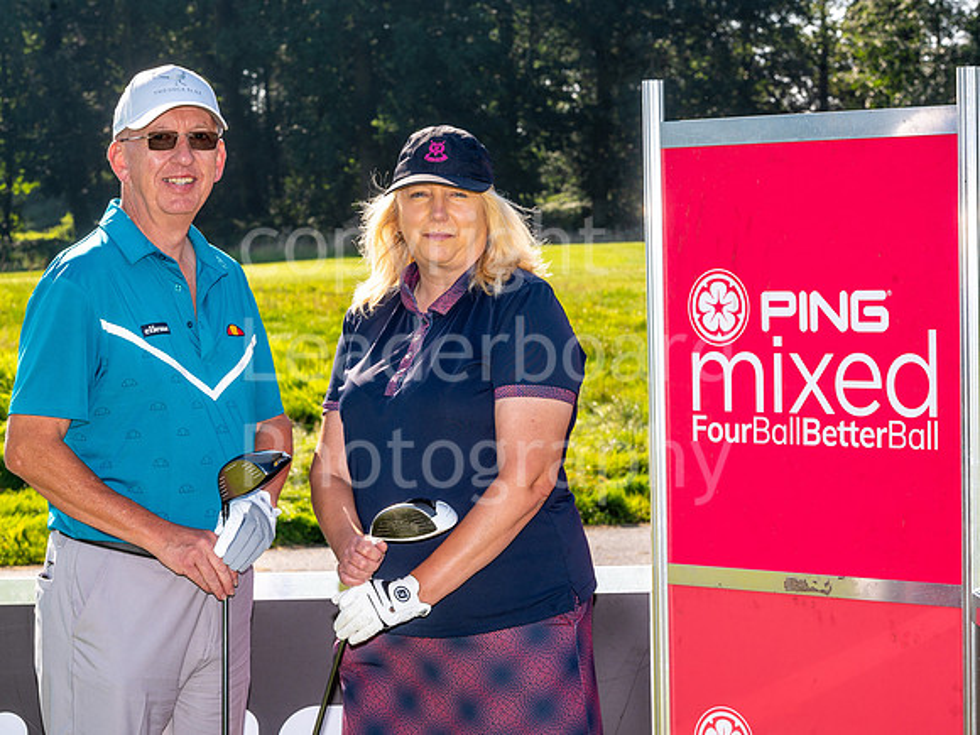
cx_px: 437
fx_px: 3109
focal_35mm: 110
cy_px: 366
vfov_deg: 13.5
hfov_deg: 17.9
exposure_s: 1/200
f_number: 11
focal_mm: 98
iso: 200
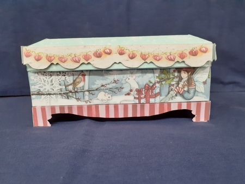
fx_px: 191
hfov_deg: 65.4
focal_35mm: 27
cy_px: 92
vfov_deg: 51.3
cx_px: 122
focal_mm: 3.6
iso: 250
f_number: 1.9
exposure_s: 1/33
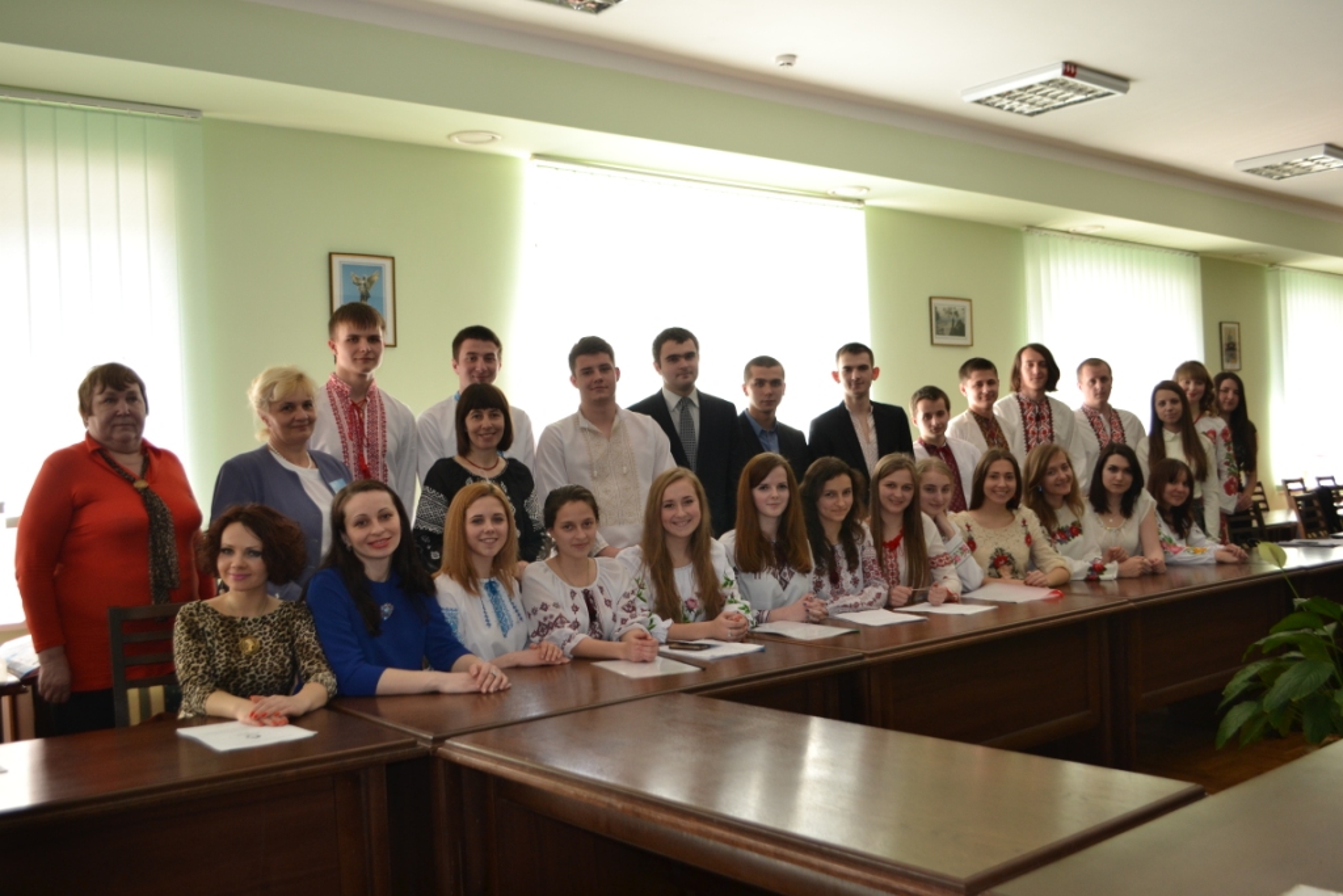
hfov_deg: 57.2
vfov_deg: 40.0
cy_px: 448
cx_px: 672
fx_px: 1231
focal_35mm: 33
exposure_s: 1/125
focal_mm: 22
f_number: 4
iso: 400
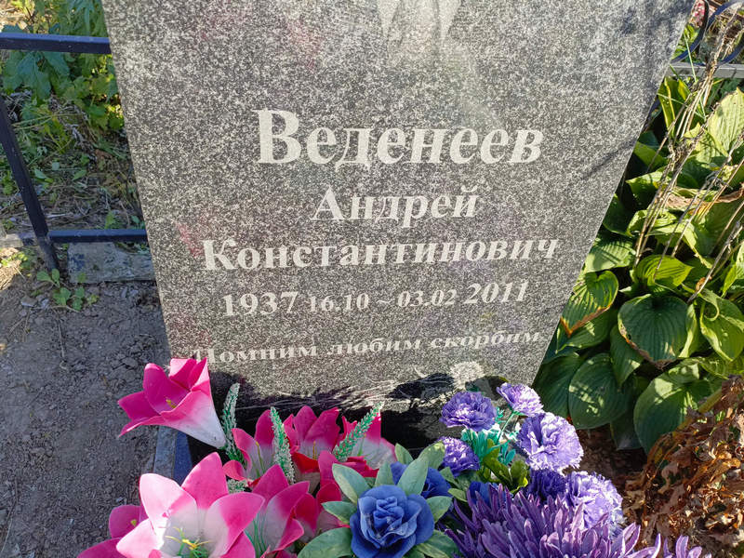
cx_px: 372
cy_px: 279
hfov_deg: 69.4
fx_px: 537
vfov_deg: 54.9
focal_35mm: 25
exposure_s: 1/284
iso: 111
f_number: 1.69
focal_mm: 4.76
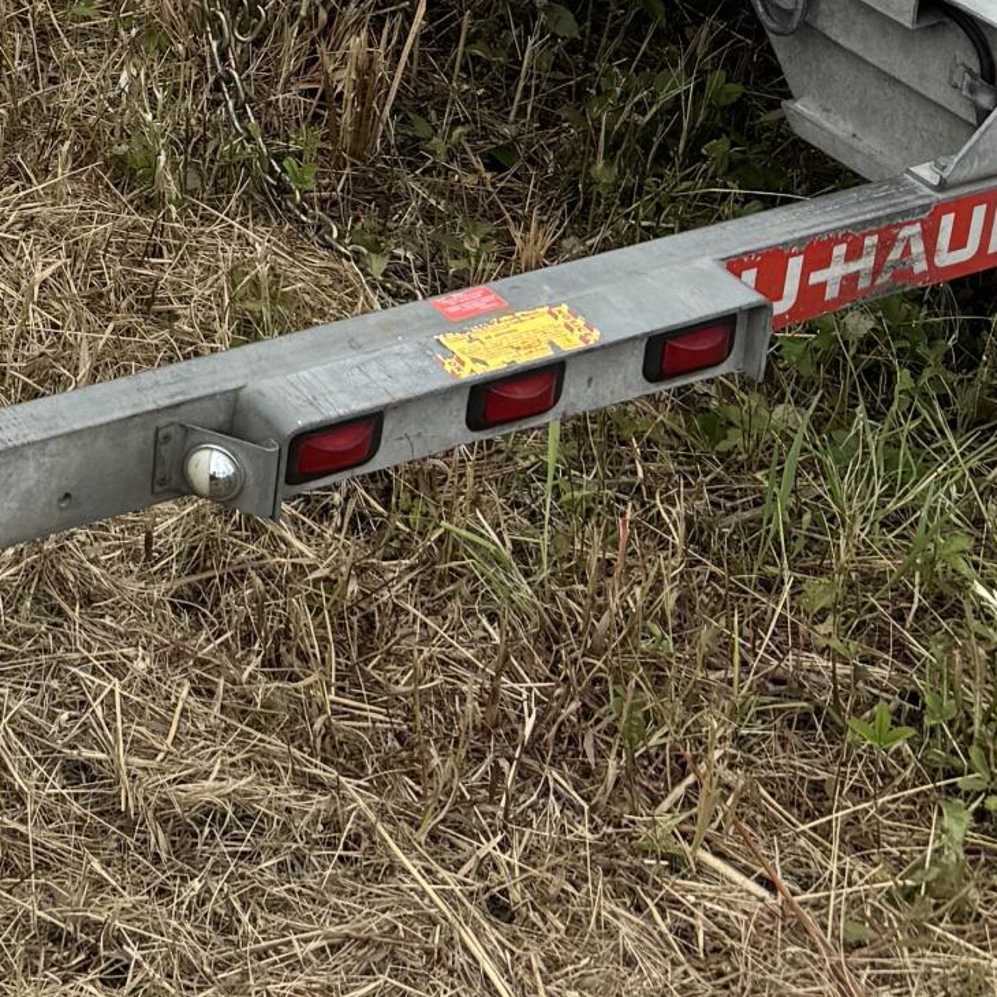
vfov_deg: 16.9
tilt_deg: -18.1
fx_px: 3030
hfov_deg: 17.4
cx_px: -336
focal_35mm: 93
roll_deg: -0.3
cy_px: -512
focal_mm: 6.76
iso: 80
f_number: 1.78
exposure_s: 1/2415
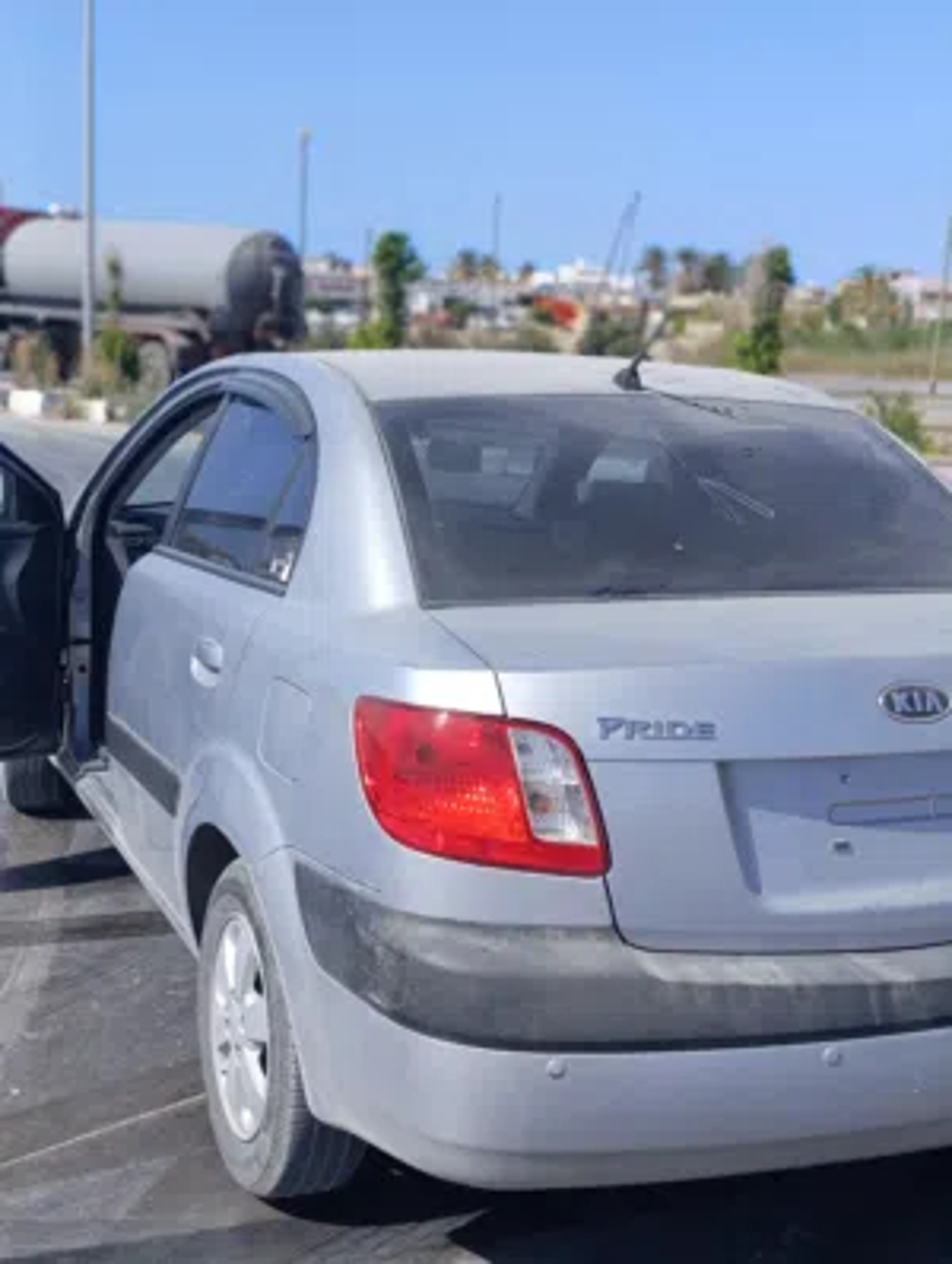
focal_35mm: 46
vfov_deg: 41.2
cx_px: 476
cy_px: 632
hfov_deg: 31.6
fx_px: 1681
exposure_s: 1/641
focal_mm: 6.14
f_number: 1.6
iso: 50
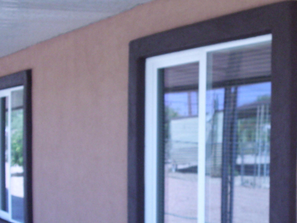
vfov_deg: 21.8
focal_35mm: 67
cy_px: 149
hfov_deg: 28.7
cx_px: 207
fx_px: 575
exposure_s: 1/60
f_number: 7.8
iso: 200
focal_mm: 6.3
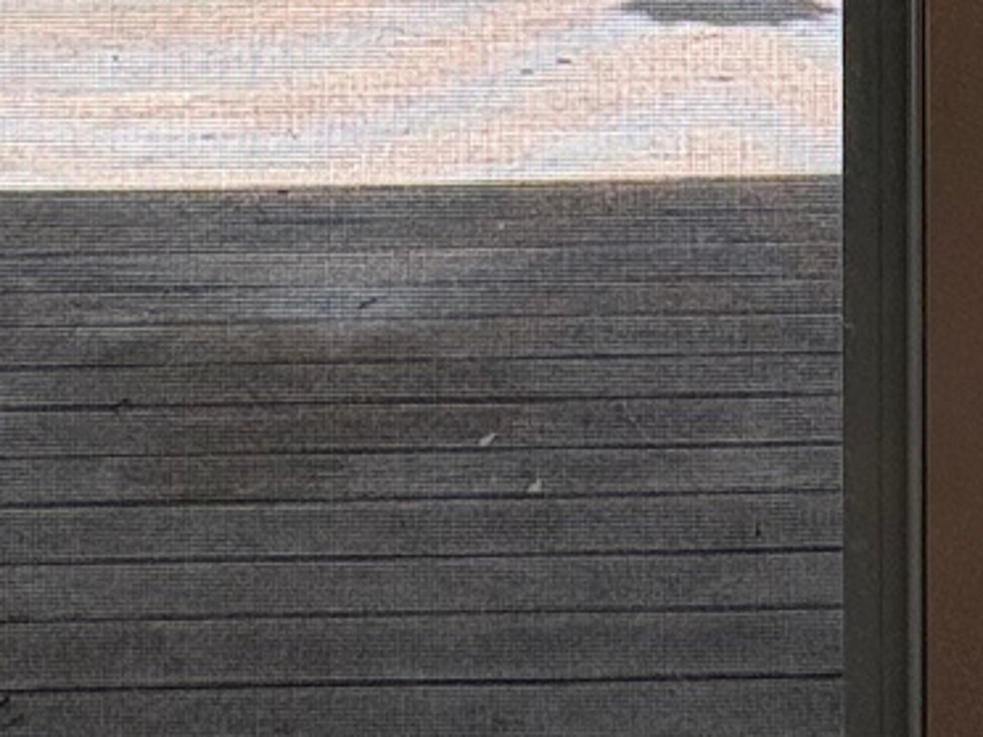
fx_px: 2187
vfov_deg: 15.2
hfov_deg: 24.7
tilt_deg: +0.5
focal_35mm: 77
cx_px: 869
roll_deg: +0.5
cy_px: -761
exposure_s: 1/479
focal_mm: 2.22
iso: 50
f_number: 2.2
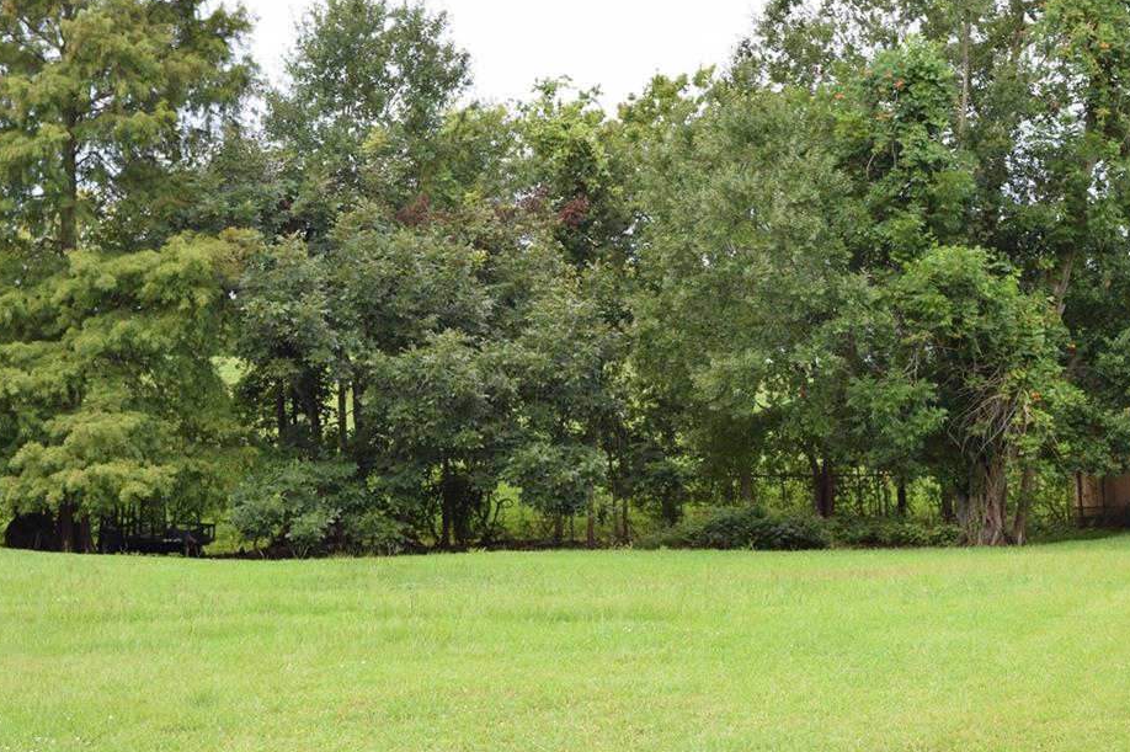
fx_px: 2416
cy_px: 364
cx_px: 554
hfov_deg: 26.3
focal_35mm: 77
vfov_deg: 17.7
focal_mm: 46
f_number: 8
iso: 320
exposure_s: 1/250
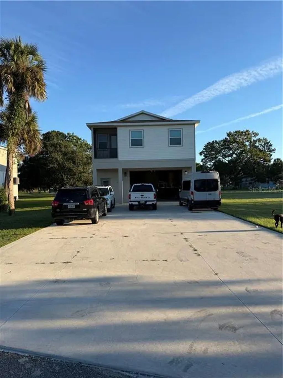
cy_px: 189
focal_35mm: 24
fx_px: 262
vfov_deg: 71.6
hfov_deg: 56.8
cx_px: 142
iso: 80
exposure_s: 1/2053
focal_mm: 6.76
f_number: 1.78
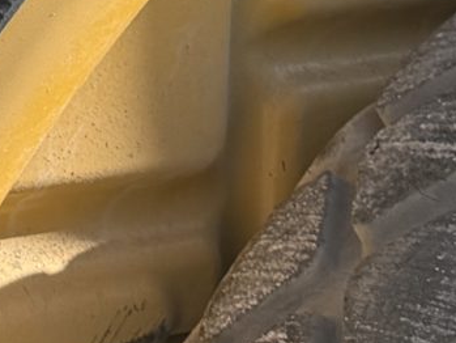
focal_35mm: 176
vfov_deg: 8.1
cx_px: -668
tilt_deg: -4.6
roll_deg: +0.3
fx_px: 2319
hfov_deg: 9.8
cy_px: -334
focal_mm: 6.76
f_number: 1.78
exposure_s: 1/1901
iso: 80
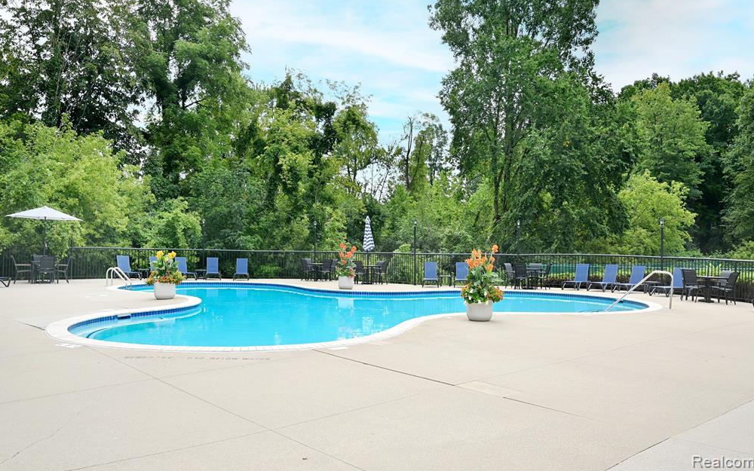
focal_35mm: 25
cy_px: 216
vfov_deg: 50.1
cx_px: 382
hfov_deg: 73.6
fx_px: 504
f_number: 6.3
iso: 100
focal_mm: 23.5
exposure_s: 1/200
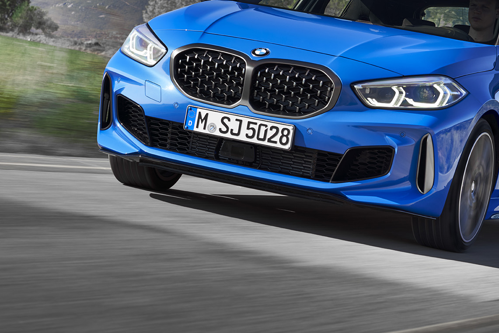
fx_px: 2107
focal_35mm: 152
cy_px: 74
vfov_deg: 9.0
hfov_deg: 13.5
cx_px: 323
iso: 100
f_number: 9
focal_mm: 90
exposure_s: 1/50
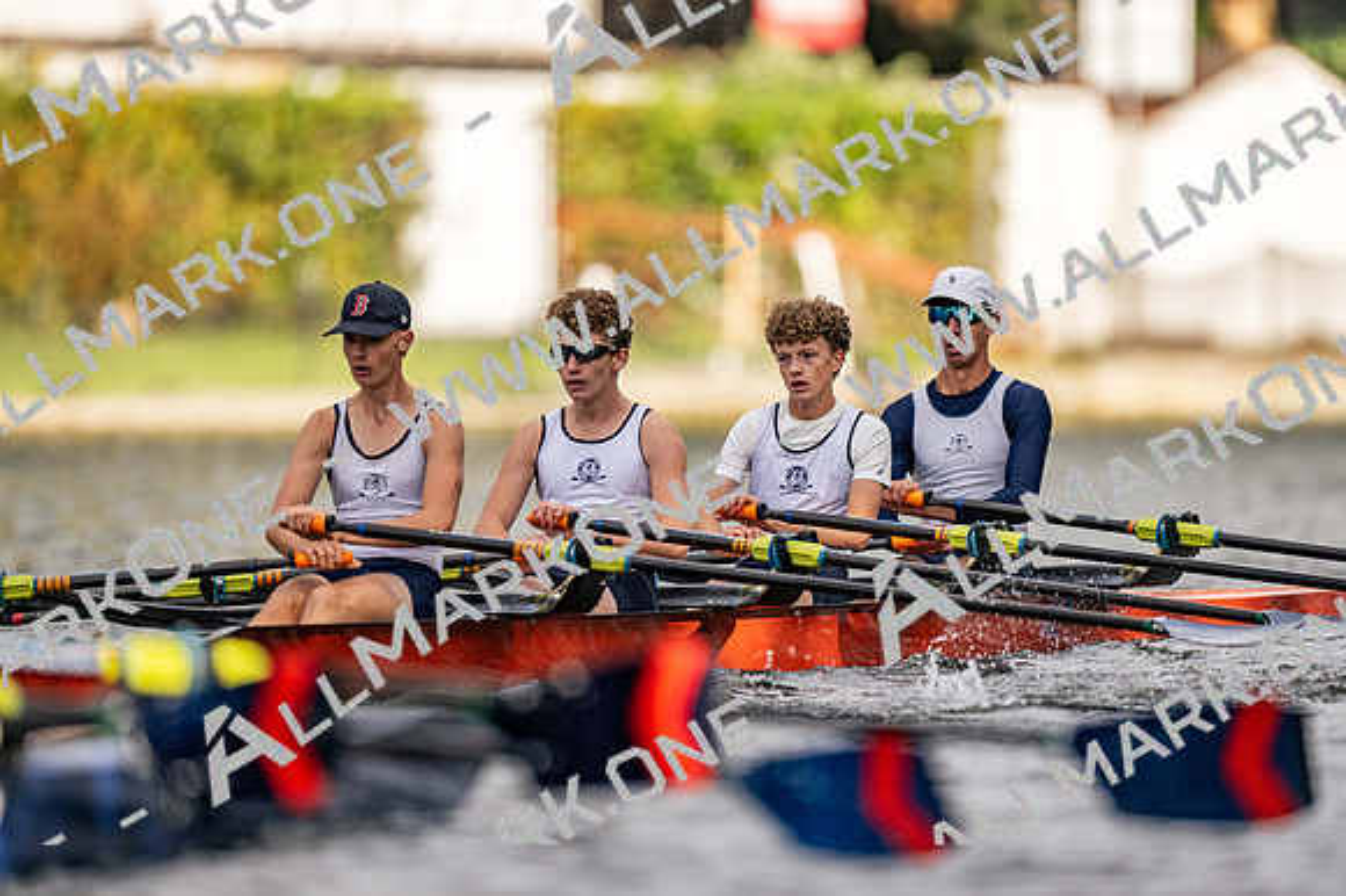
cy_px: 448
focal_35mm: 600
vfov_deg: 2.3
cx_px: 673
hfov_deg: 3.4
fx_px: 22425
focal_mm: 600
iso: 250
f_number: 4
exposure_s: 1/2500
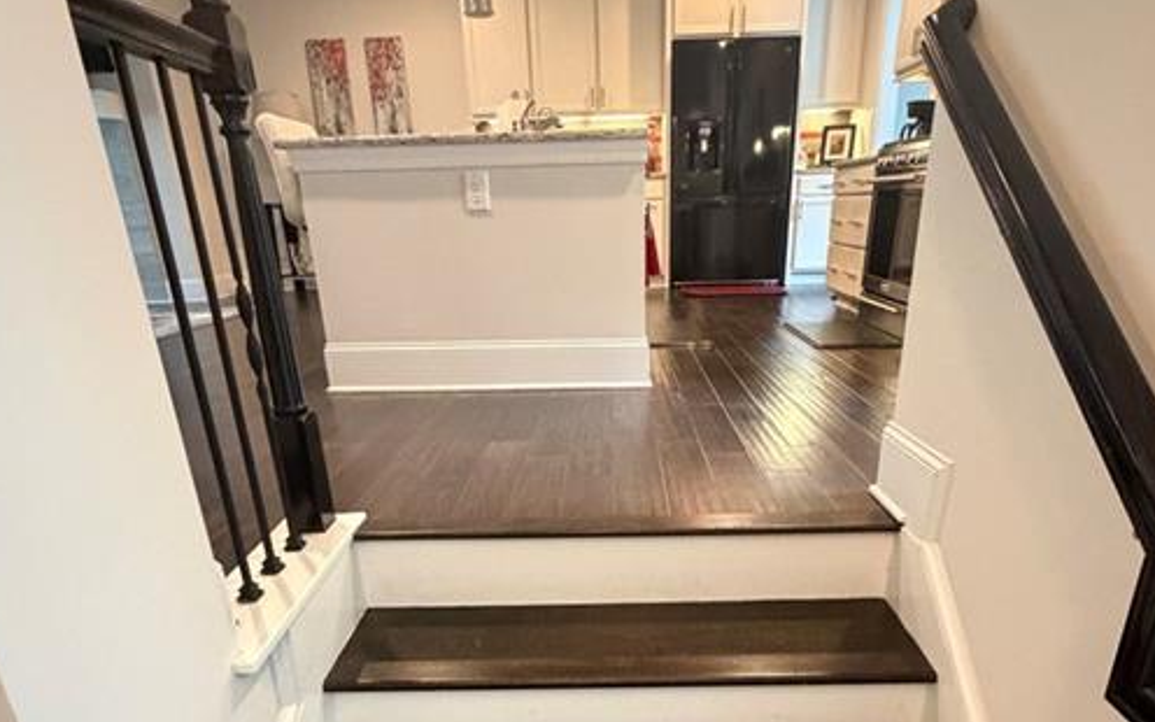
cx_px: 603
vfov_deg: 51.7
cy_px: 498
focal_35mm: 23
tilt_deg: -22.4
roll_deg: +1.9
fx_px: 724
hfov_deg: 77.1
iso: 1000
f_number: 2.2
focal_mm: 2.22
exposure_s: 1/40
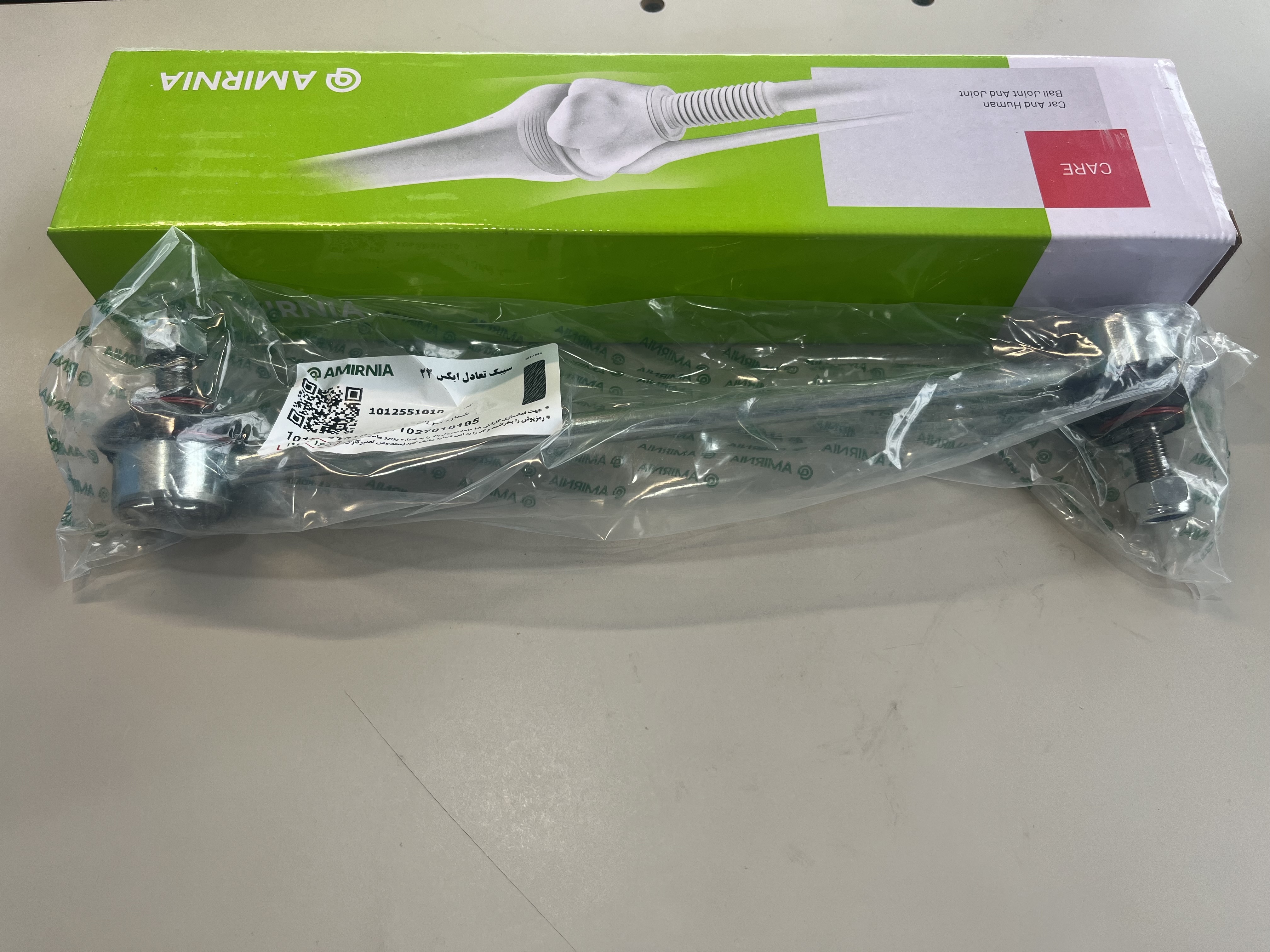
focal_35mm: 26
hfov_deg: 67.3
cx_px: 635
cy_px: 476
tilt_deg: -60.8
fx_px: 954
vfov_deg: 53.1
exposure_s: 1/122
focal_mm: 5.1
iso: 32
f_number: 1.6
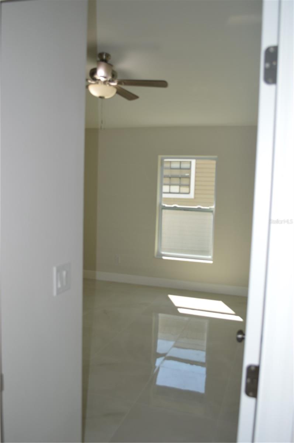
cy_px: 222
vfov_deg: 62.0
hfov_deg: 43.5
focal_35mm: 30
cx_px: 147
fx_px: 368
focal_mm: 20
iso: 110
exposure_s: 1/125
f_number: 4
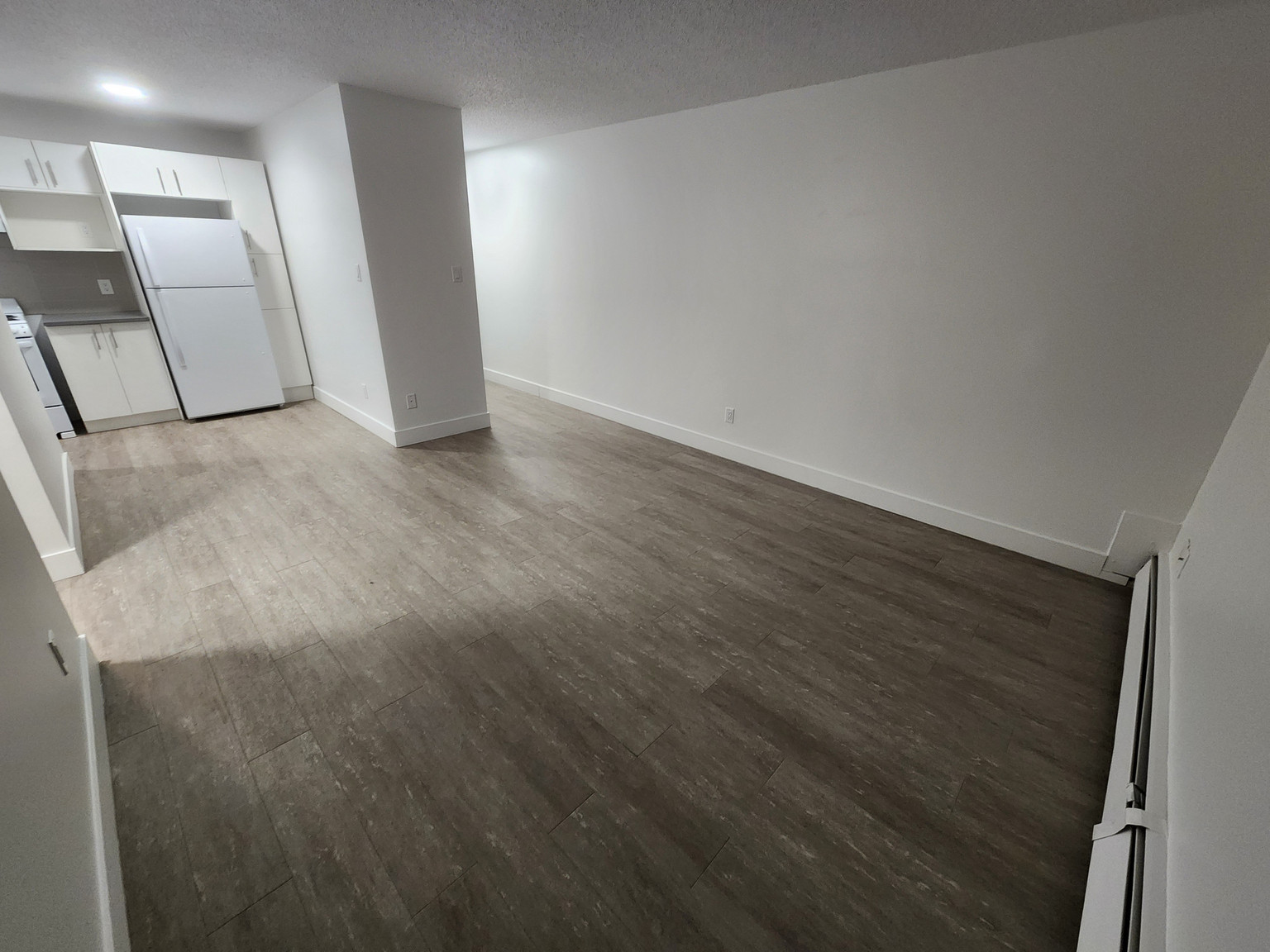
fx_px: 477
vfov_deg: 89.9
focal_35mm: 13
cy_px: 476
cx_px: 635
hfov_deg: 106.2
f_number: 2.2
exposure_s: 1/40
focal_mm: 2.2
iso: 320
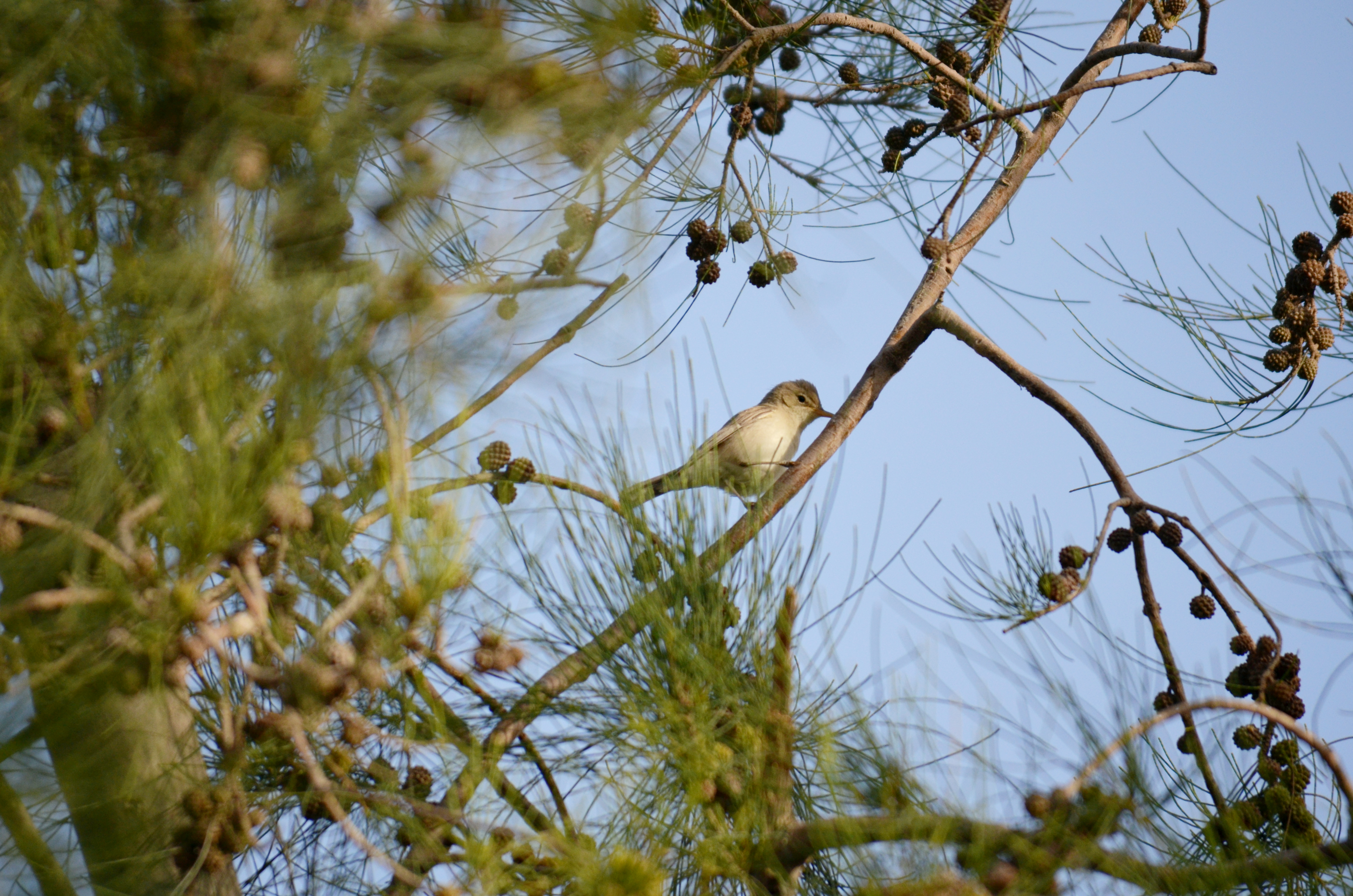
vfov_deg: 3.0
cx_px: 676
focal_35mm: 450
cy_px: 448
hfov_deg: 4.6
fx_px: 16877
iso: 400
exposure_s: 1/1000
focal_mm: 300
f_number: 5.6
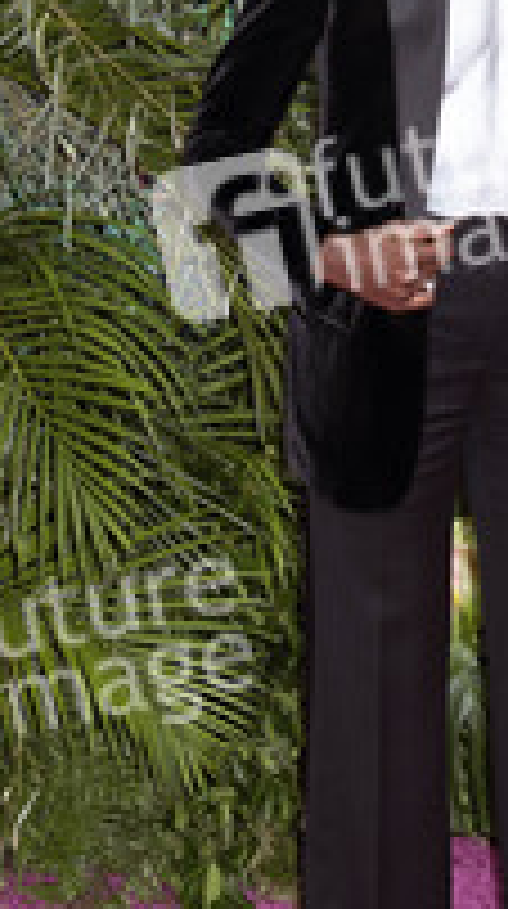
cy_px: 441
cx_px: 515
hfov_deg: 15.0
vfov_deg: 26.9
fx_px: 1900
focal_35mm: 79
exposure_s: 1/200
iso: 320
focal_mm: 38
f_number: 5.6
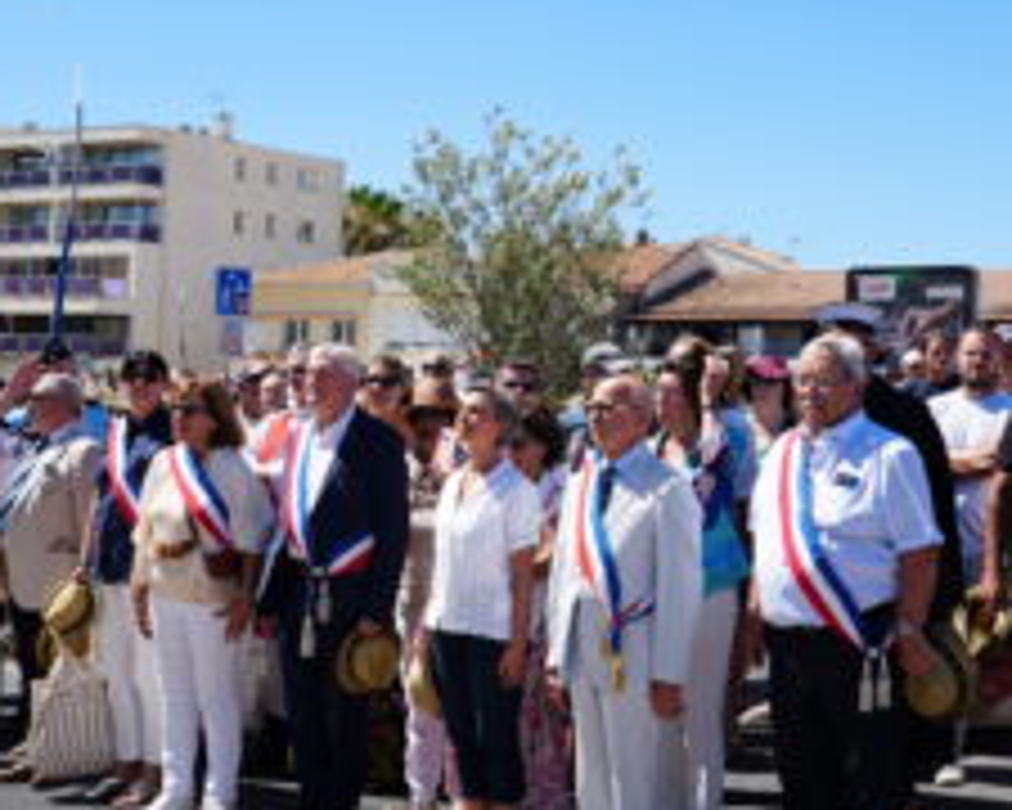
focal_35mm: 60
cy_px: 376
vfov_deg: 25.4
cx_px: 549
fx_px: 1797
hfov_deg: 31.4
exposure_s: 1/160
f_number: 10
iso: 100
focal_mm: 36
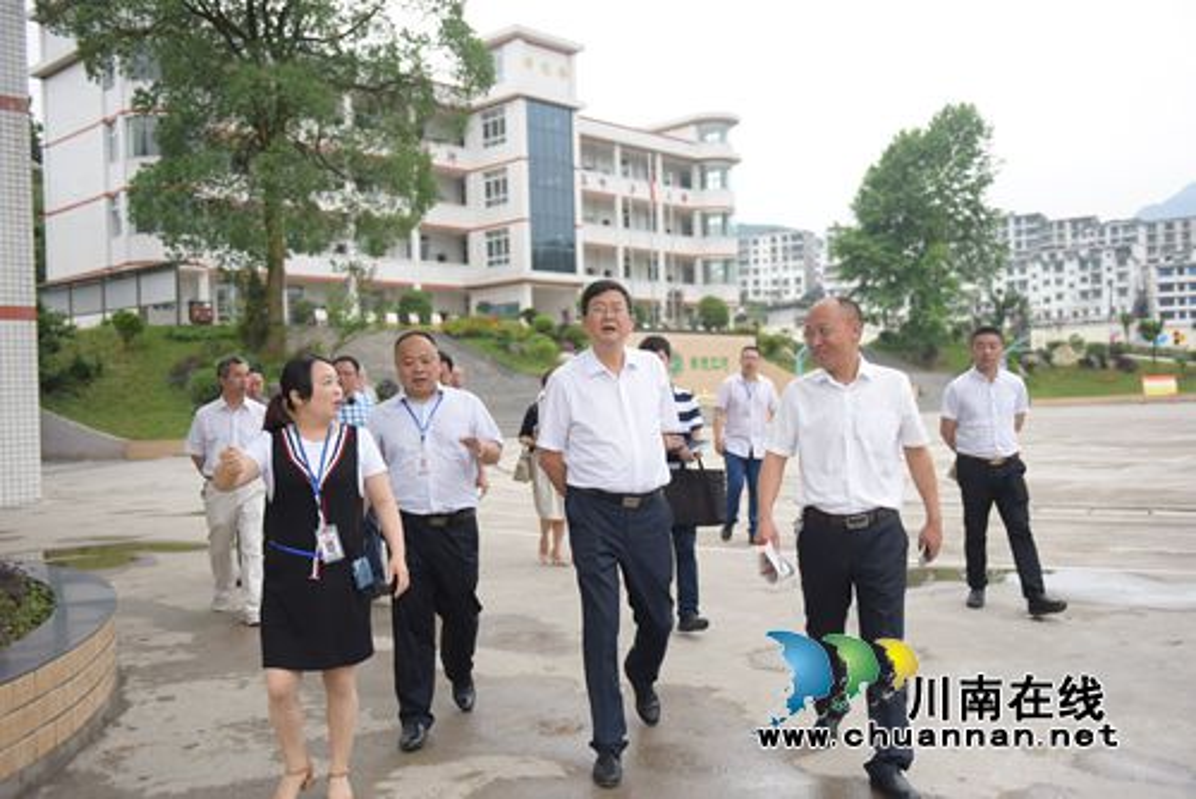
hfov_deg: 55.8
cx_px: 598
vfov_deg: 38.9
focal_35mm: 34
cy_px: 400
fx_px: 1130
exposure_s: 1/8000
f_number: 2.8
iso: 2000
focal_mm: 34
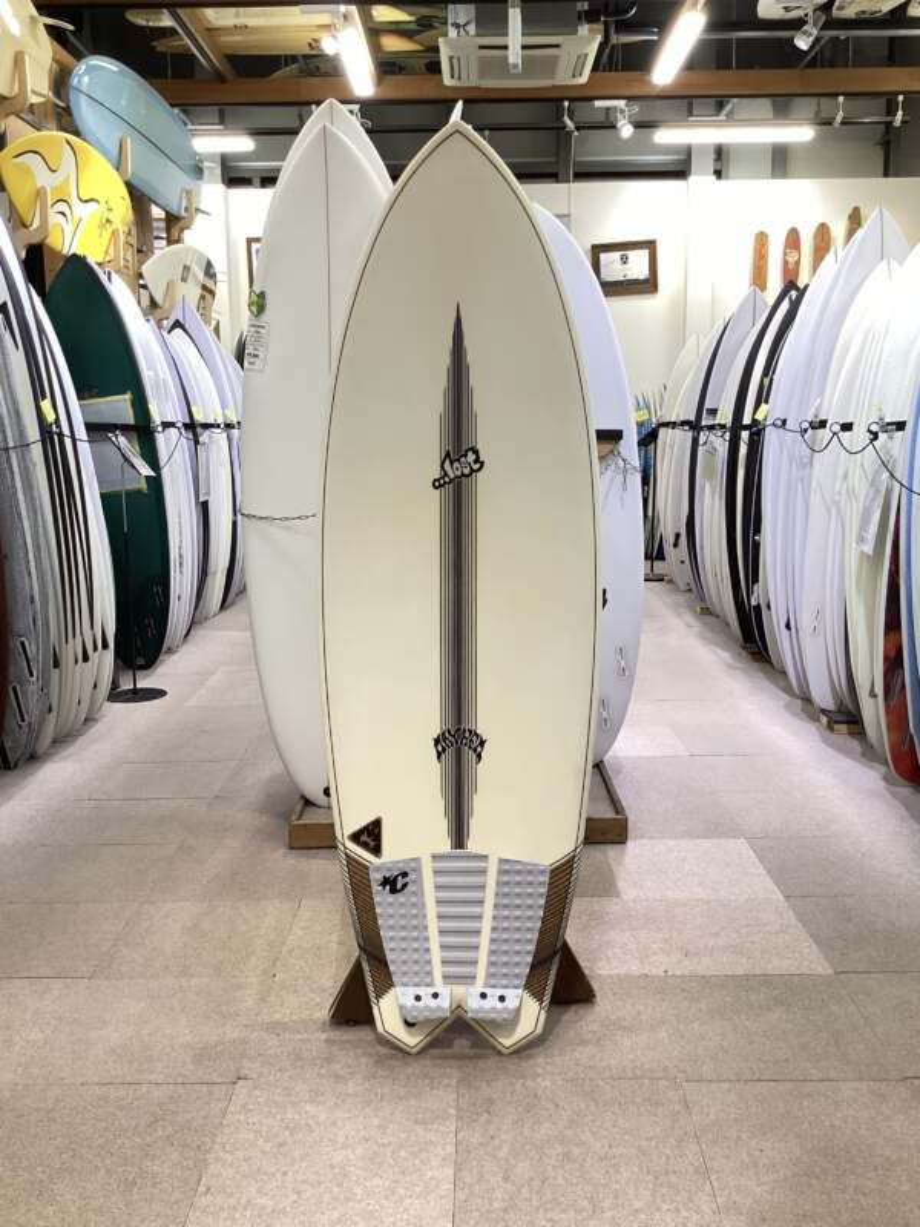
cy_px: 614
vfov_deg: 58.4
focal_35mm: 31
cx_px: 460
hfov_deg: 45.4
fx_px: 1099
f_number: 2.4
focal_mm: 3.3
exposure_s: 1/50
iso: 100
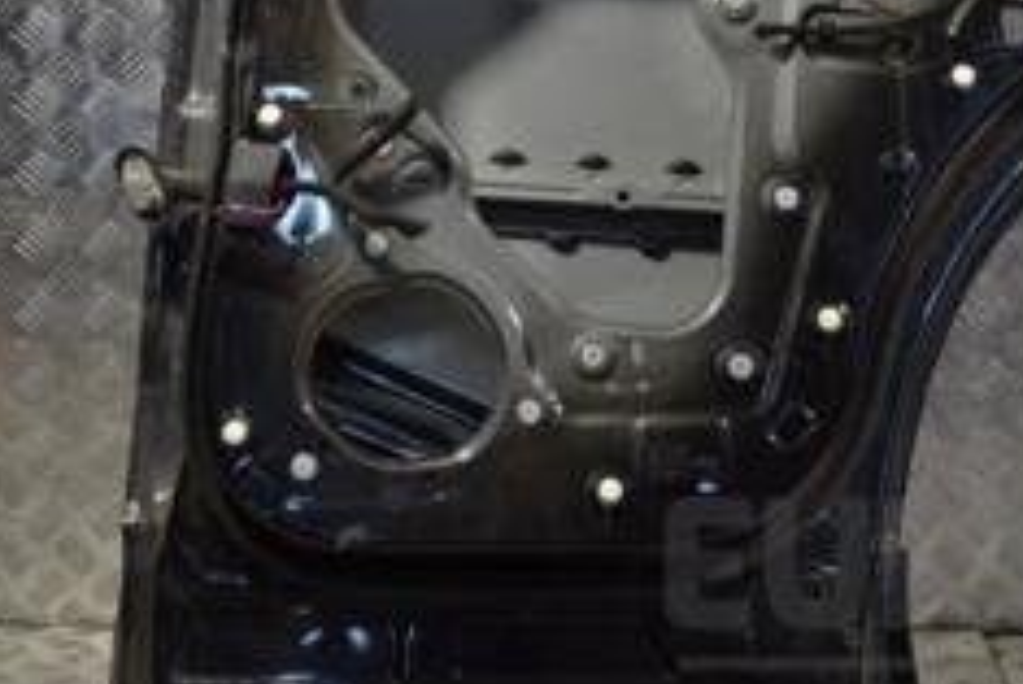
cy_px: -17
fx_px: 1962
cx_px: 583
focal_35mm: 69
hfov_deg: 29.2
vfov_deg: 19.2
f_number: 4
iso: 100
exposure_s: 1/60
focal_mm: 18
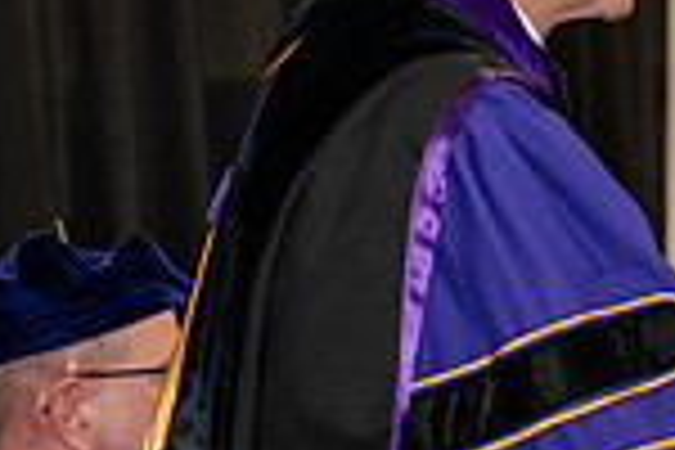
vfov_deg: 5.1
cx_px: 828
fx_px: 5081
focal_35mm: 271
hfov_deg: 7.5
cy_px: 214
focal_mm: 70
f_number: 5
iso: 2500
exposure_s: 1/200
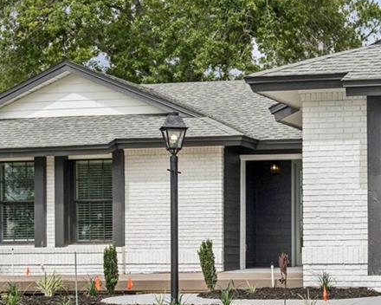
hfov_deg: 18.8
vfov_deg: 15.4
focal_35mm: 99
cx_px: 381
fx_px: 1116
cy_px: 263
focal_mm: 29
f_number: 9
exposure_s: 1/800
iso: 400
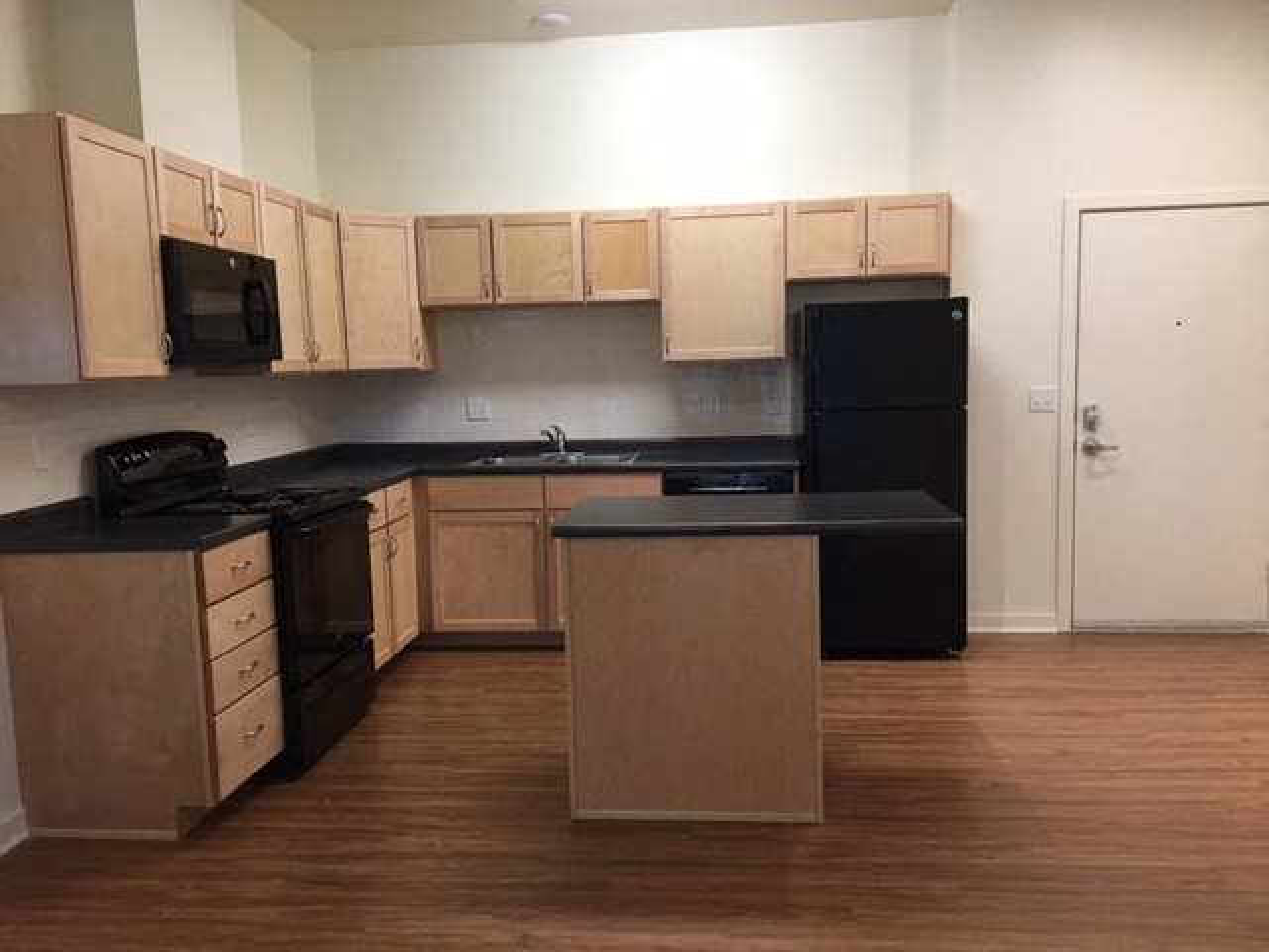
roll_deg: +1.3
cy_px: 476
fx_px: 1063
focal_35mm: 29
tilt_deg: -5.4
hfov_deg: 61.7
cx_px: 634
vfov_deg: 48.2
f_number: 2.2
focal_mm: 4.15
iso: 125
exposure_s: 1/30
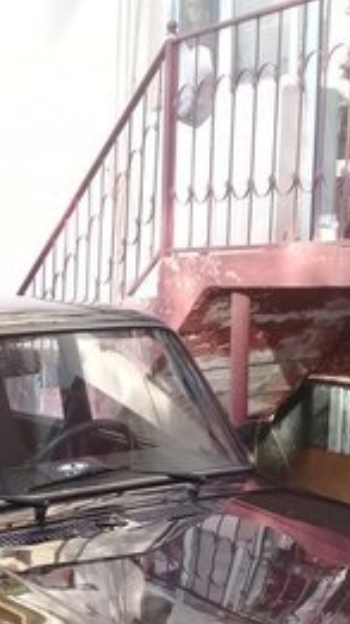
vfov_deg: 31.2
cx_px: -21
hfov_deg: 18.2
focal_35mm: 64
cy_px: 569
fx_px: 1058
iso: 80
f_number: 2.2
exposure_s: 1/120
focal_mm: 3.3
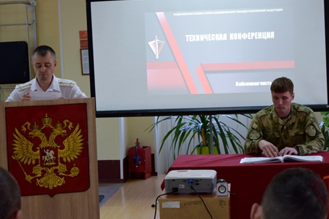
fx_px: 758
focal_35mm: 83
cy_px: 99
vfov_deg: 16.5
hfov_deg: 24.5
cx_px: 173
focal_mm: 48
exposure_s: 1/30
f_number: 5.3
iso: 450
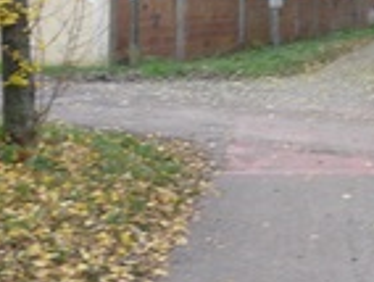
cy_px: -29
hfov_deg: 17.4
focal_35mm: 108
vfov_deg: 13.5
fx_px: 1169
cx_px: 445
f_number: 3.3
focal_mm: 5.2
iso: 100
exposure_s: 1/40
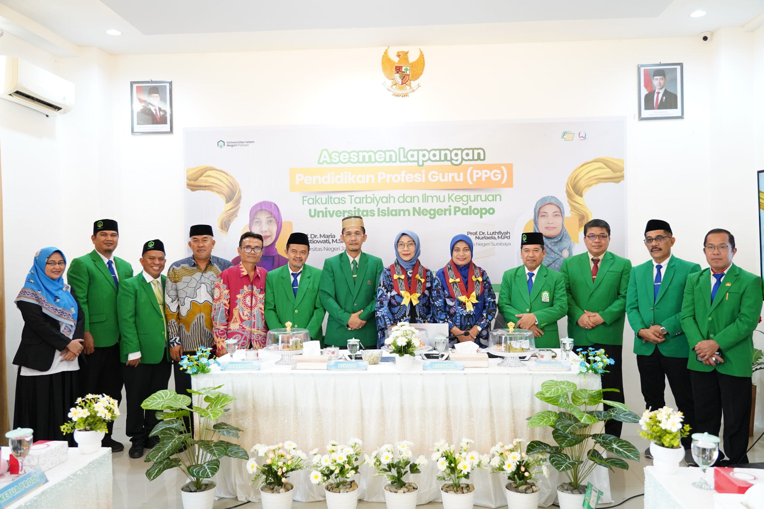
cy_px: 254
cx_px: 382
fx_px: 637
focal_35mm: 30
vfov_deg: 43.6
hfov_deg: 61.9
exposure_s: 1/100
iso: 3200
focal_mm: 30
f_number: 4
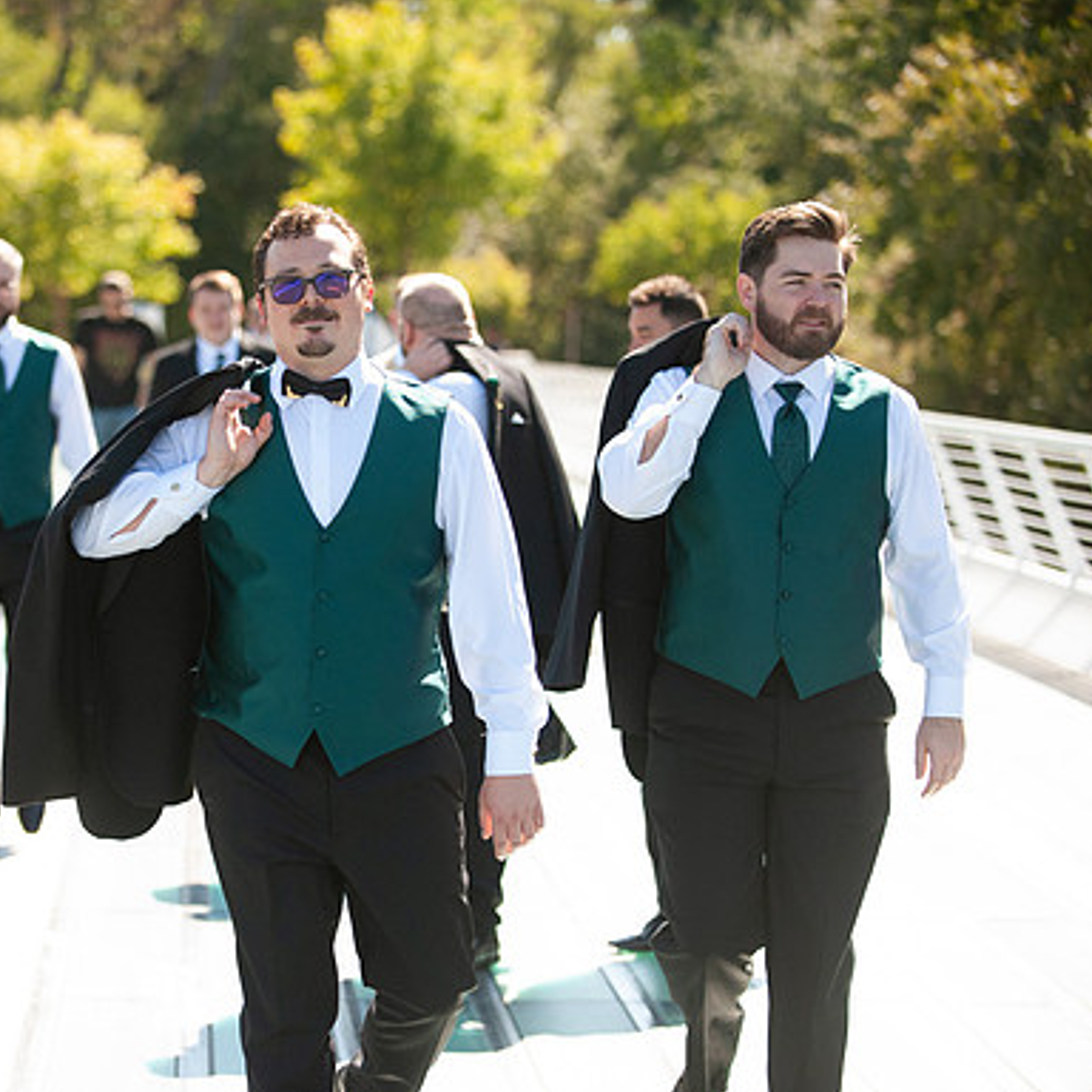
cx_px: 321
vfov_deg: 14.3
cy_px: 546
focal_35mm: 122
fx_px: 4354
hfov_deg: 14.3
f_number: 2.8
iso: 2000
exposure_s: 1/8000
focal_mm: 95
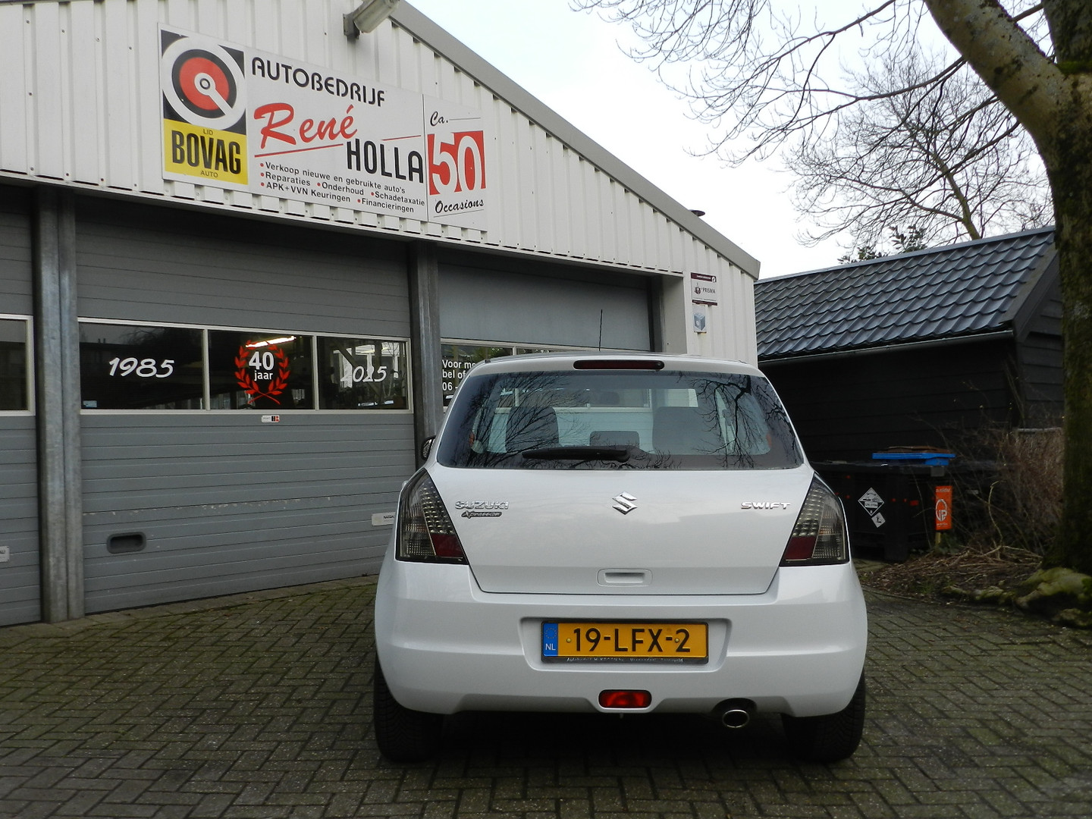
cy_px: 410
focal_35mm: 32
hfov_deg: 56.8
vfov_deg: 44.2
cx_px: 546
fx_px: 1009
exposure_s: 1/200
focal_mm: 5.6
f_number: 3.7
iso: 160
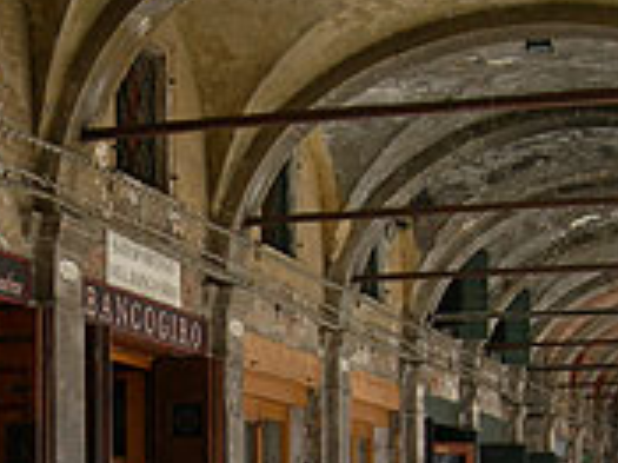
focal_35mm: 98
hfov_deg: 19.8
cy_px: 544
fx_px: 1748
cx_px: 120
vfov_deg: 14.6
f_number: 2.8
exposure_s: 1/217
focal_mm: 7.8
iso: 50
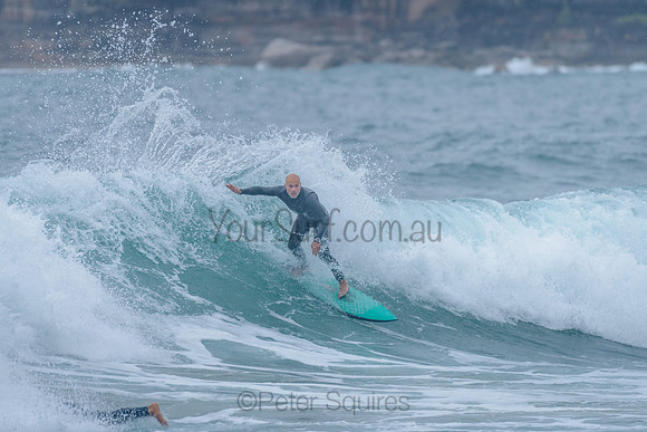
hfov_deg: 3.4
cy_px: 168
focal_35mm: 613
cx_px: 324
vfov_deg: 2.2
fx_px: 11015
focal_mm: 500
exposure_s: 1/1250
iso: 640
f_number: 5.6
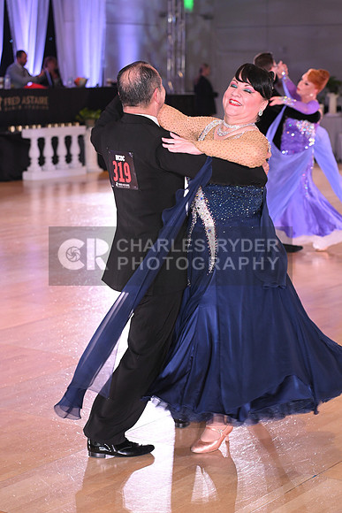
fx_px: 1168
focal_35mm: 82
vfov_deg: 24.8
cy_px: 256
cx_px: 171
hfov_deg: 16.7
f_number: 5
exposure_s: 1/200
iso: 2000
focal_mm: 82
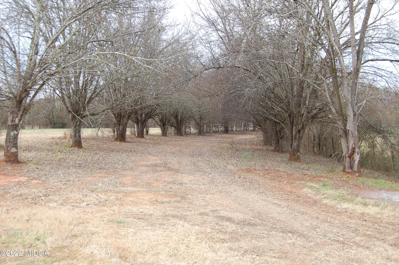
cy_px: 132
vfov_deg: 31.8
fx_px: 465
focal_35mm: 42
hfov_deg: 46.4
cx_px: 200
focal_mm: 28
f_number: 5.6
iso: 200
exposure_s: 1/125
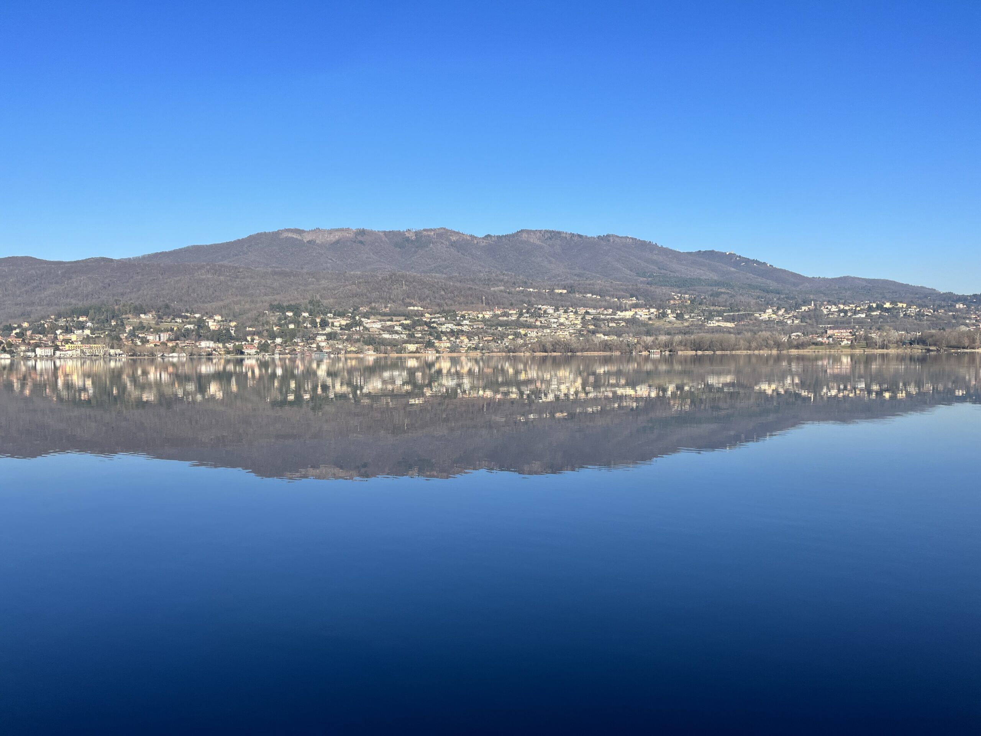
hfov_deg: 67.3
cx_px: 490
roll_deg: +0.1
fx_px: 737
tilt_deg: -1.7
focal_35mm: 26
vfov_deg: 53.1
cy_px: 368
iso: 50
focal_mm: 5.1
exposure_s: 1/3521
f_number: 1.6
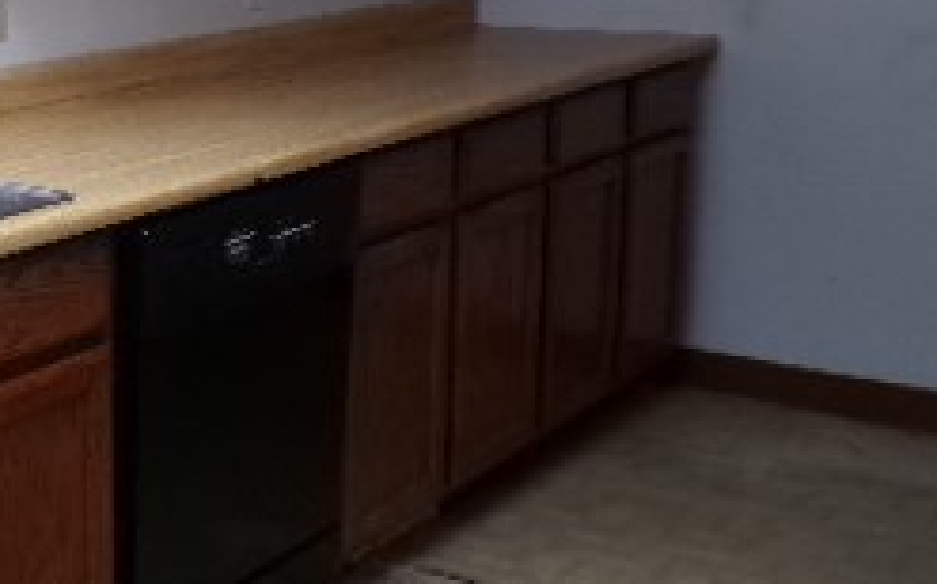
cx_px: -133
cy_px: 155
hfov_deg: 27.9
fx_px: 1684
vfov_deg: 19.6
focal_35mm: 66
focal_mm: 4.3
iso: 200
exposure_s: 1/25
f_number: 3
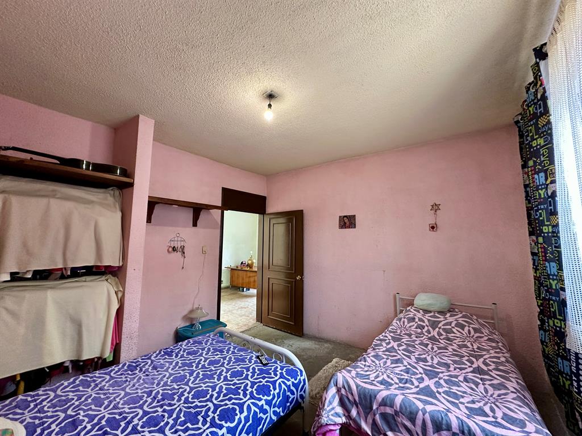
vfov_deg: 85.7
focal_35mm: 14
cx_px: 291
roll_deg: -1.0
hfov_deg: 102.1
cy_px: 218
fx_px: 235
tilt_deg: +7.0
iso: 320
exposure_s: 1/75
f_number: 2.2
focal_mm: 2.22
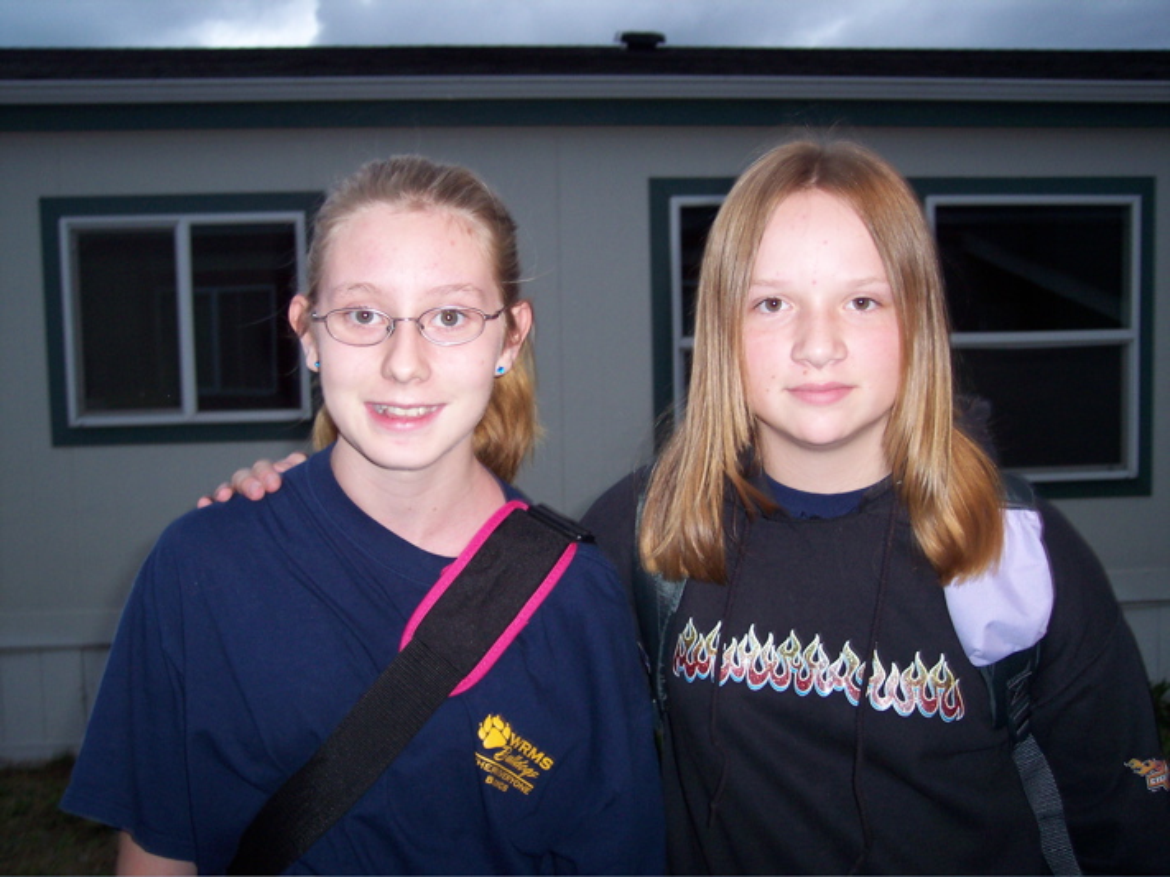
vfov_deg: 37.7
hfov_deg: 49.0
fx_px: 1284
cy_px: 438
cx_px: 585
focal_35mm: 38
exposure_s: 1/30
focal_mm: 8
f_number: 2.8
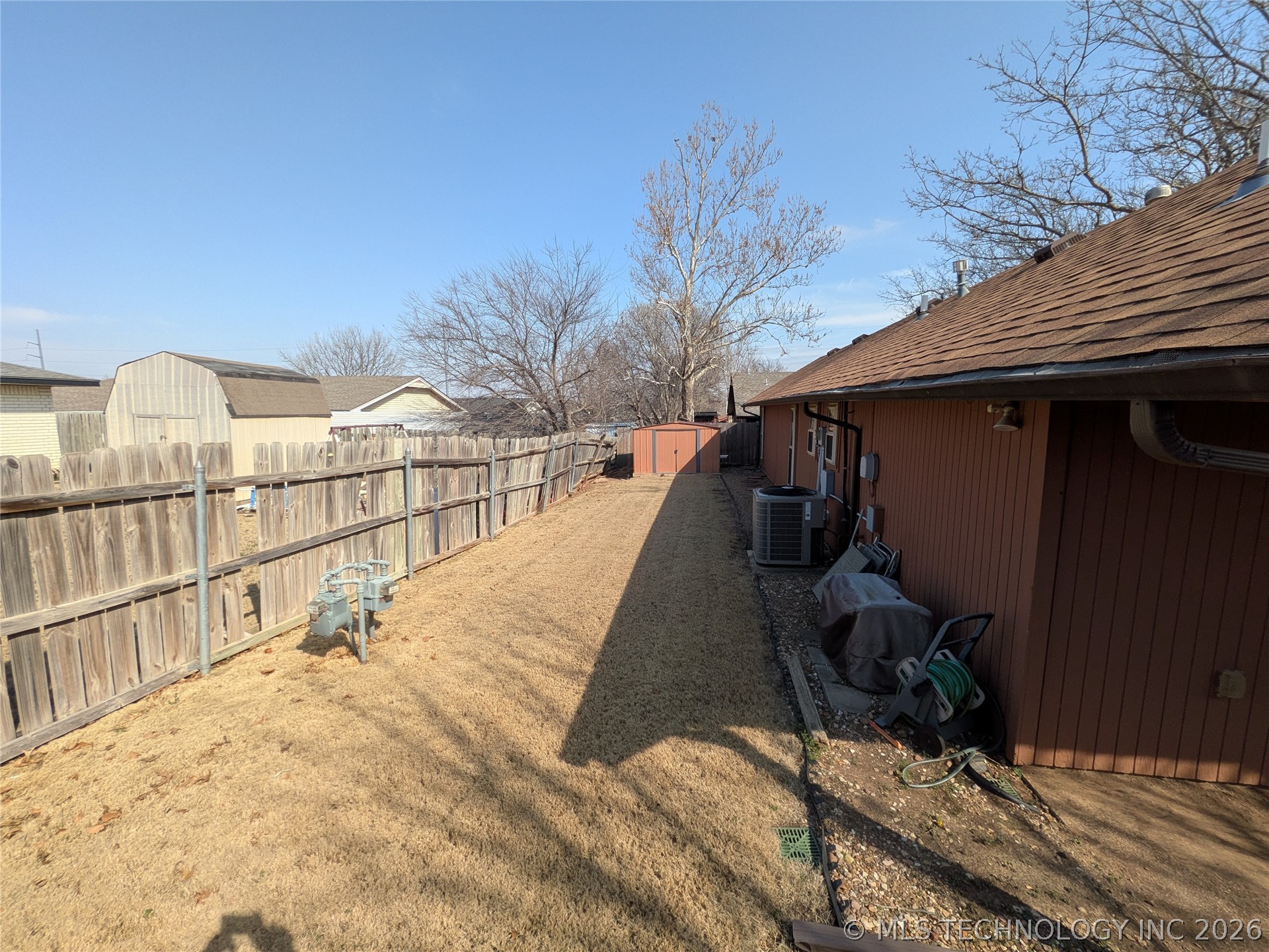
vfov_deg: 85.7
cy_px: 476
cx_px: 634
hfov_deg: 102.1
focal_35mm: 14
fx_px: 513
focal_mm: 1.83
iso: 48
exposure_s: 1/1250
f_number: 2.2
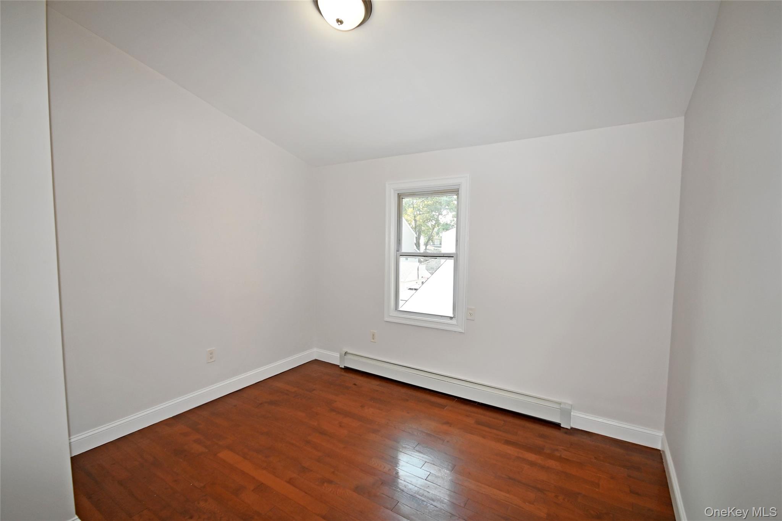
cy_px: 260
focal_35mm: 15
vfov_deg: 77.3
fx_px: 326
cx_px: 391
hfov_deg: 100.4
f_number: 5
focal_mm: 10
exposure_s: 1/100
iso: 200
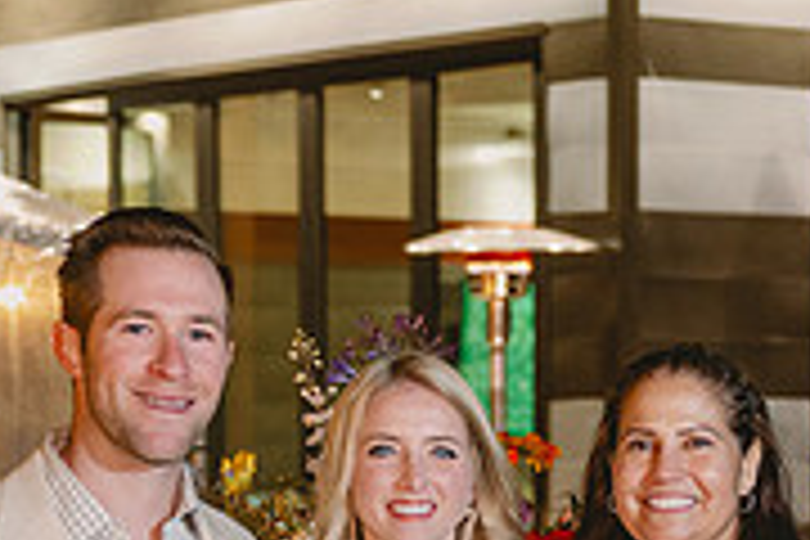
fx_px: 3442
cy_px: 711
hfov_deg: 13.4
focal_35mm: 153
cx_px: 558
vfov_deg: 8.8
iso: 2000
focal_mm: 46
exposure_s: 1/80
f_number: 2.8
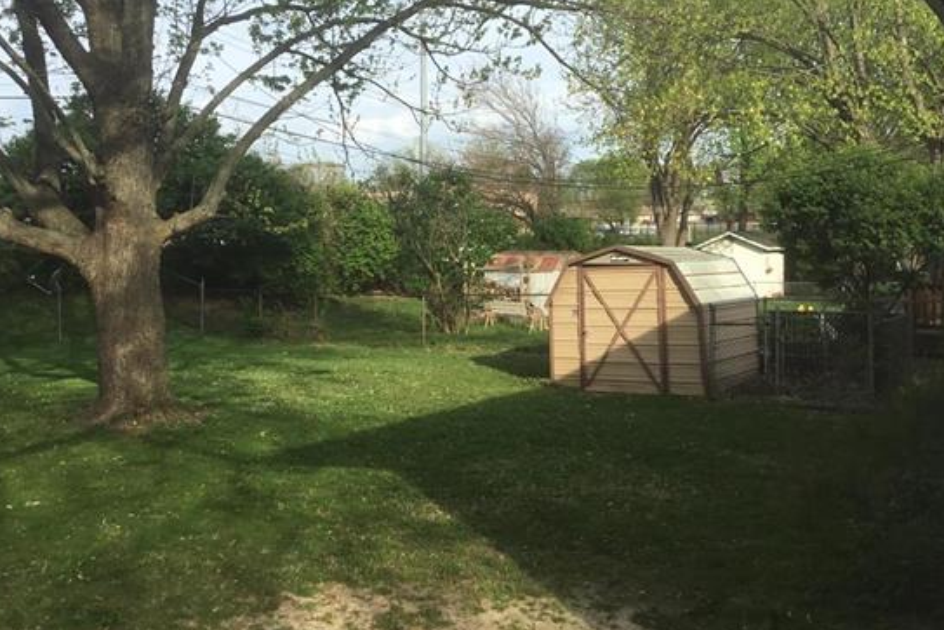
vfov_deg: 34.9
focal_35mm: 38
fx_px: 996
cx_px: 457
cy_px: 247
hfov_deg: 50.7
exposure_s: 1/776
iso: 25
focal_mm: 3.3
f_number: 2.4
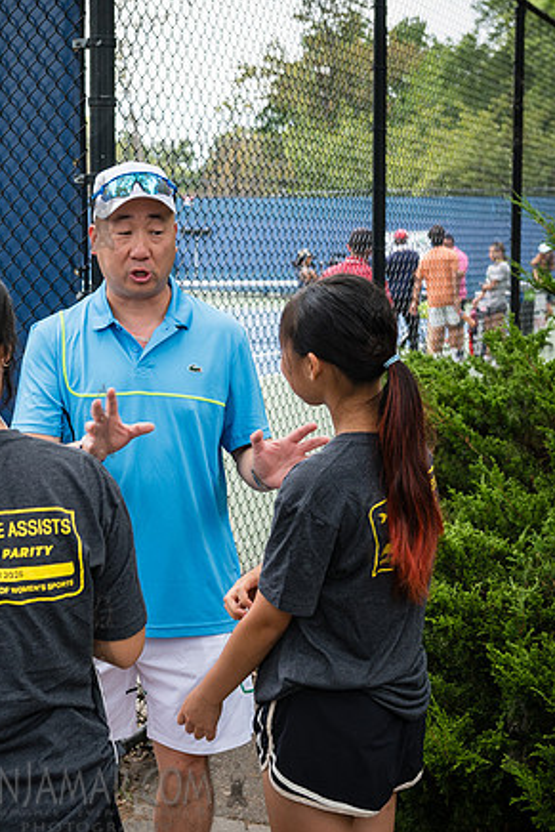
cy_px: 390
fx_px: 1479
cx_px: 162
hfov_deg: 21.1
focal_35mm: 64
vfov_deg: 31.4
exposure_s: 1/250
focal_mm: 38
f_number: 4.5
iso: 200
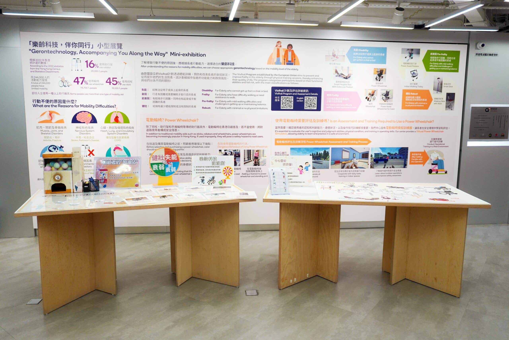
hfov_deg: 67.4
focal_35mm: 27
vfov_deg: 47.9
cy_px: 170
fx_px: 382
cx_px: 254
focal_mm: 18
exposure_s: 1/160
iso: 400
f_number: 4
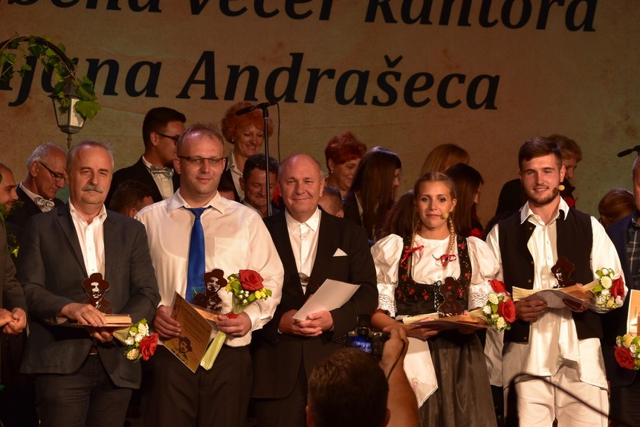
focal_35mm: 183
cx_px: 329
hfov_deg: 11.2
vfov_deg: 7.5
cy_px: 164
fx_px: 3253
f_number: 5.6
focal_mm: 70
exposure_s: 1/125
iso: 400
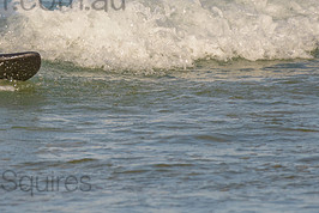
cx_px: -80
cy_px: -20
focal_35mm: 1336
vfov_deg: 1.0
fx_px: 11851
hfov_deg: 1.5
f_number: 5.6
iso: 200
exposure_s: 1/2000
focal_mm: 500
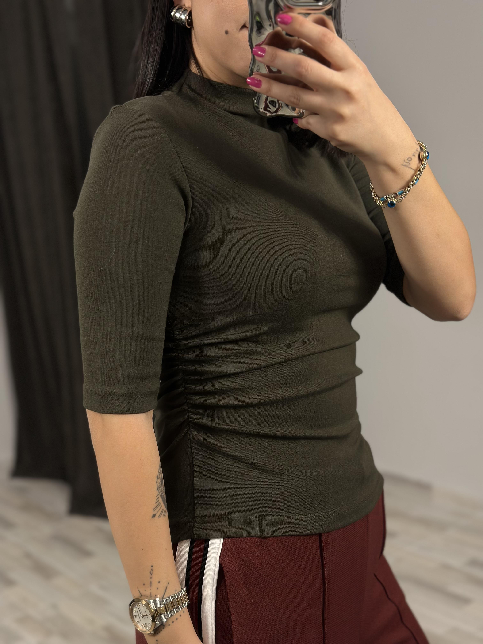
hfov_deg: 30.3
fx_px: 893
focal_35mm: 48
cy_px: 322
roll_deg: +7.2
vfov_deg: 39.7
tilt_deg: -32.2
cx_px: 242
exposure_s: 1/100
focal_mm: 6.86
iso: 160
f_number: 1.78
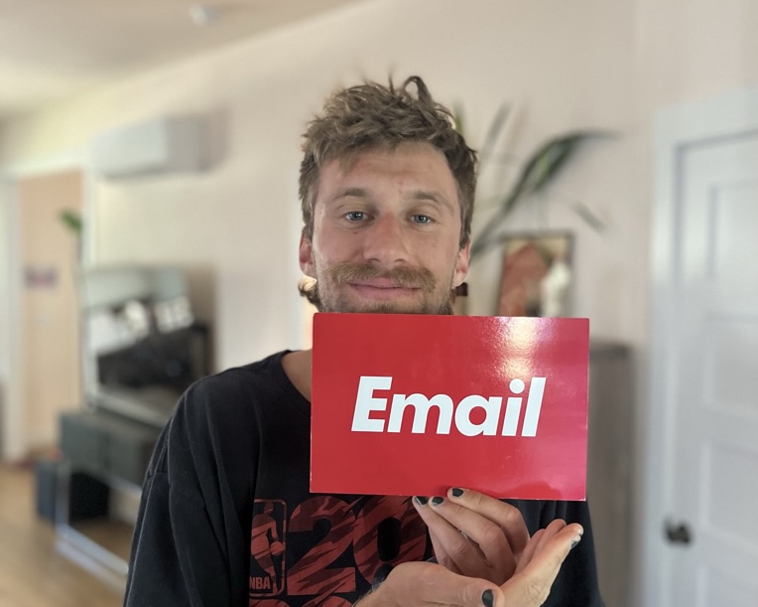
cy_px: 299
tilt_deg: -2.6
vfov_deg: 43.3
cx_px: 379
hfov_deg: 52.9
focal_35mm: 34
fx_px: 763
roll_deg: -0.6
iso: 500
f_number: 1.6
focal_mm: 5.1
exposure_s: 1/40
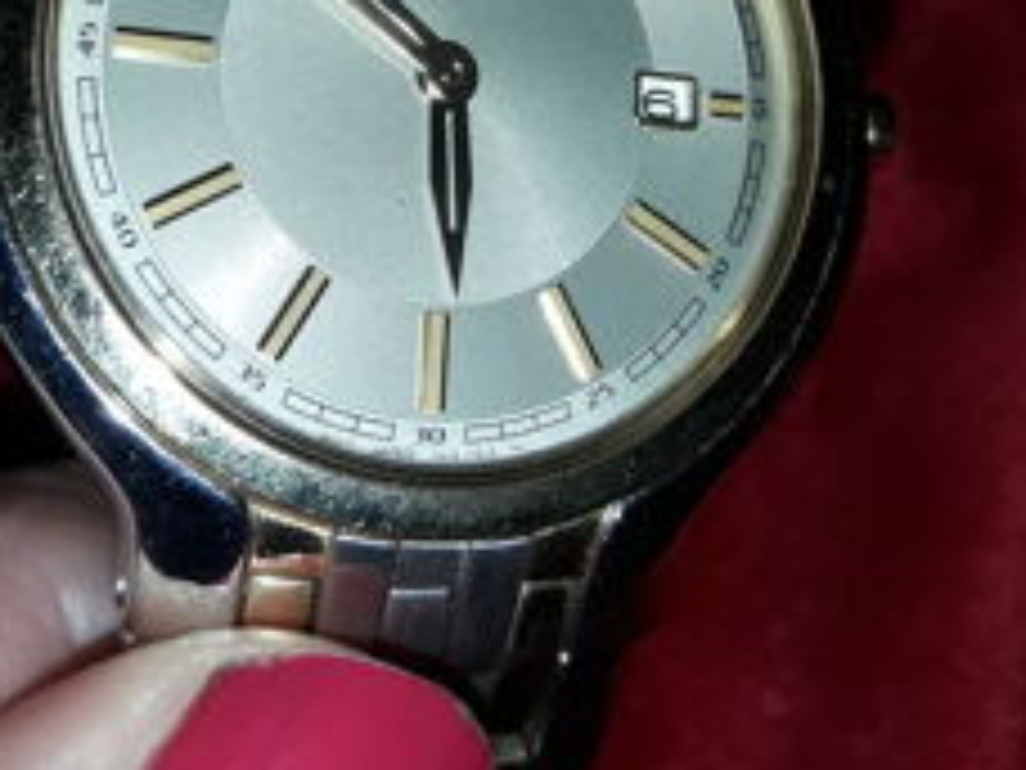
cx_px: 477
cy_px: 54
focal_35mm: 59
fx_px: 1749
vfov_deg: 24.0
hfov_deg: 32.7
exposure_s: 1/691
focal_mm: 3.7
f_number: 1.9
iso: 40
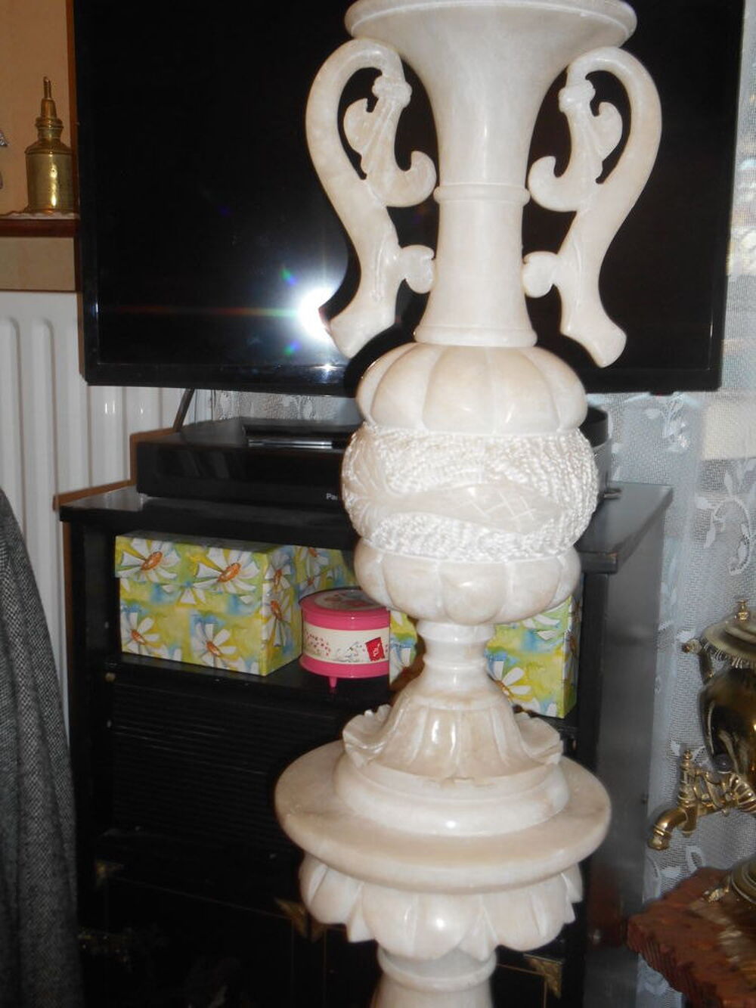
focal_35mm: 41
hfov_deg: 35.1
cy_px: 504
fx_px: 1194
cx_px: 378
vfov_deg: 45.8
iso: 200
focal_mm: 7.2
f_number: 3.9
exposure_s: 1/30
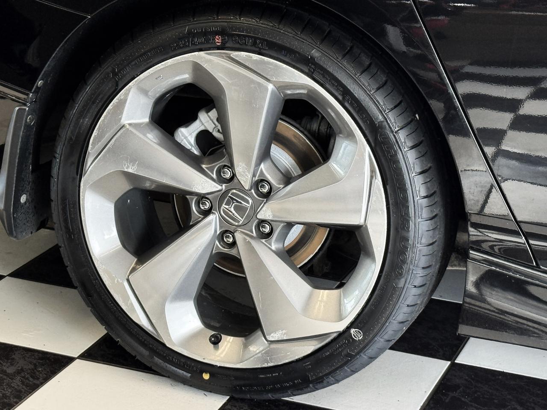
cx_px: 274
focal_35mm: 101
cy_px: 205
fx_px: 1596
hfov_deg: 19.4
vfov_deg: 14.6
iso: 100
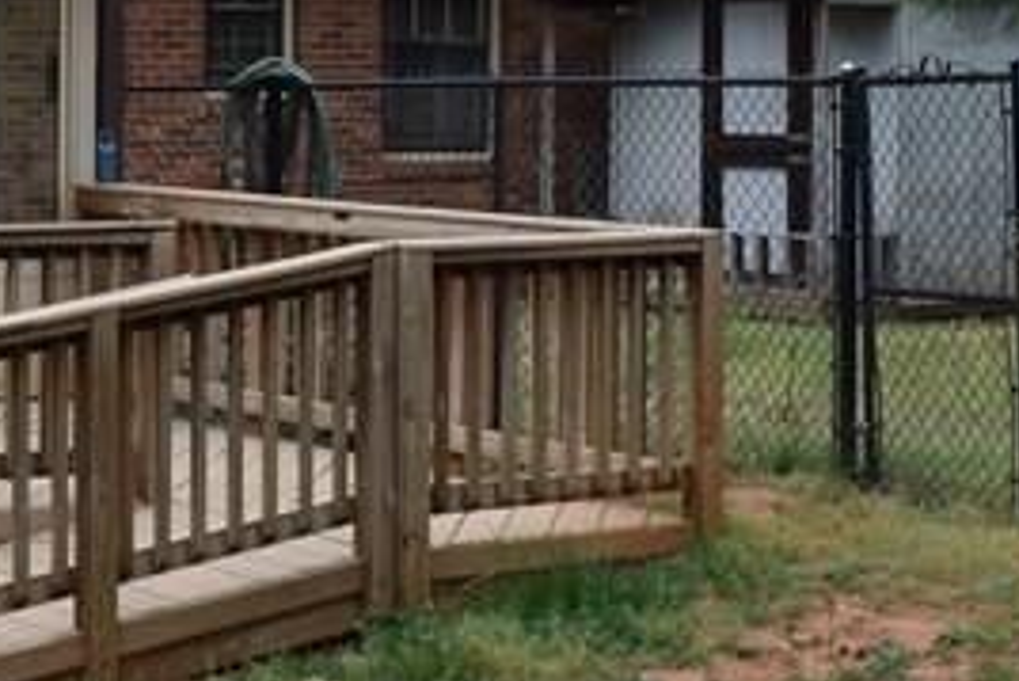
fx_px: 2917
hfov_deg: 18.7
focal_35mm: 103
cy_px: -13
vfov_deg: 13.1
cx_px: -205
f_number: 8
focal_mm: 18
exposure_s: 1/250
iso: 200
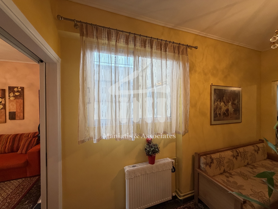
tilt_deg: -0.4
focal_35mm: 14
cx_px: 139
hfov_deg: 102.1
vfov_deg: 85.7
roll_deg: +0.8
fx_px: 112
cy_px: 104
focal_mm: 2.22
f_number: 2.2
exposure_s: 1/100
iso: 320
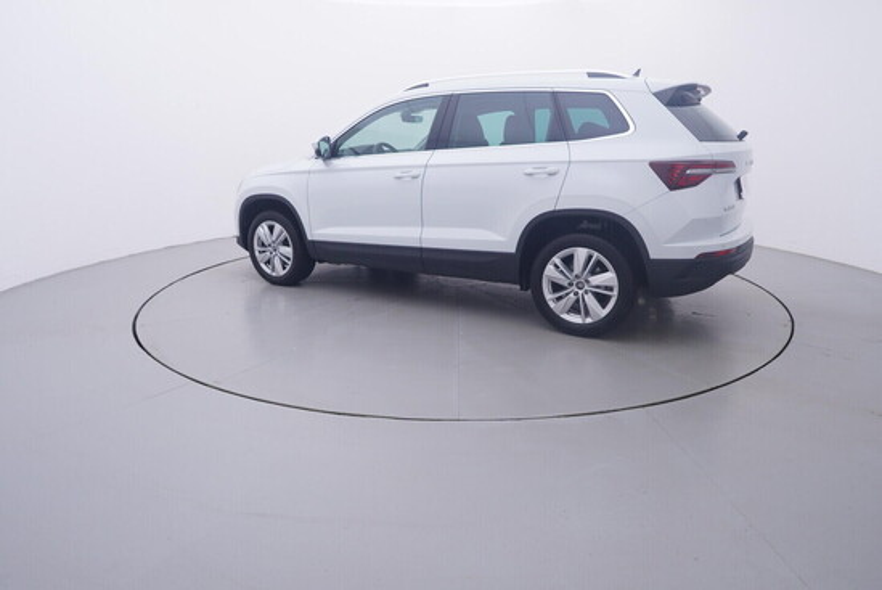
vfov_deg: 56.2
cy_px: 295
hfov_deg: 77.3
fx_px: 552
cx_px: 441
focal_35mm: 22
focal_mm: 15
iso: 200
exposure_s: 1/80
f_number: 5
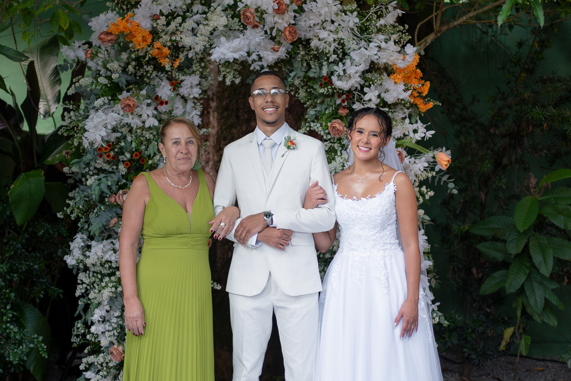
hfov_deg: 35.7
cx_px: 268
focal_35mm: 56
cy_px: 190
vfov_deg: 24.2
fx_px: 886
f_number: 1.4
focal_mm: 35
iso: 640
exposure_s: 1/400
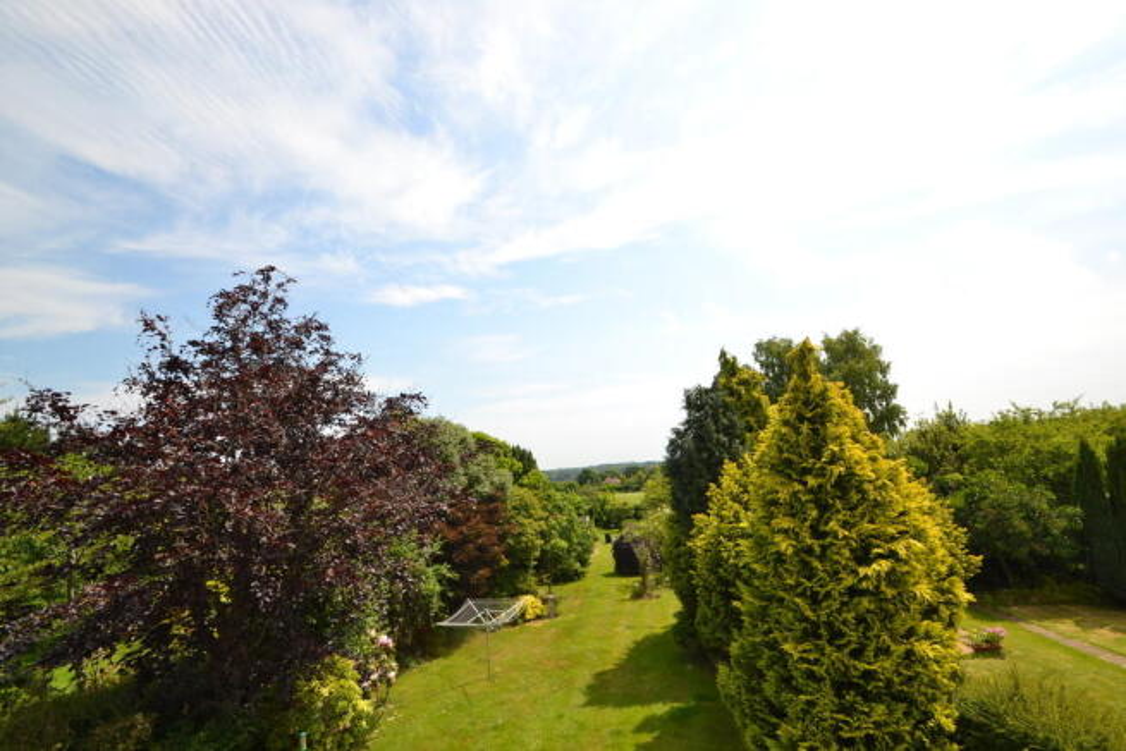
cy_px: 376
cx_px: 563
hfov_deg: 100.4
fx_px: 469
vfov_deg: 77.4
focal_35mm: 15
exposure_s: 1/200
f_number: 10
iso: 100
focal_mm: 10
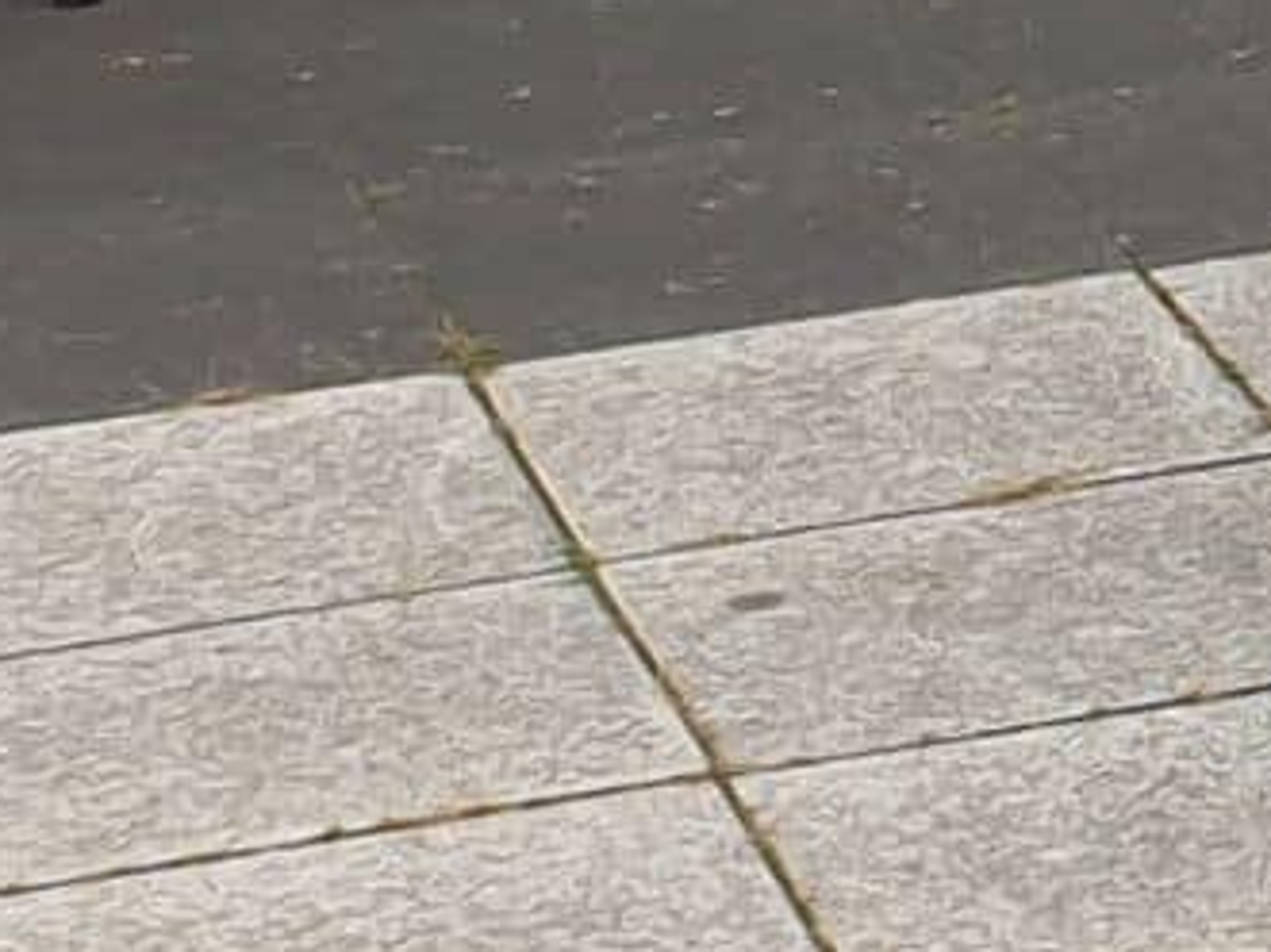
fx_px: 5762
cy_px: -480
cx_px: 3755
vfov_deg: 9.2
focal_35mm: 157
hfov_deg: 9.8
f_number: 2.4
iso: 50
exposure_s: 1/556
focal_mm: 4.3
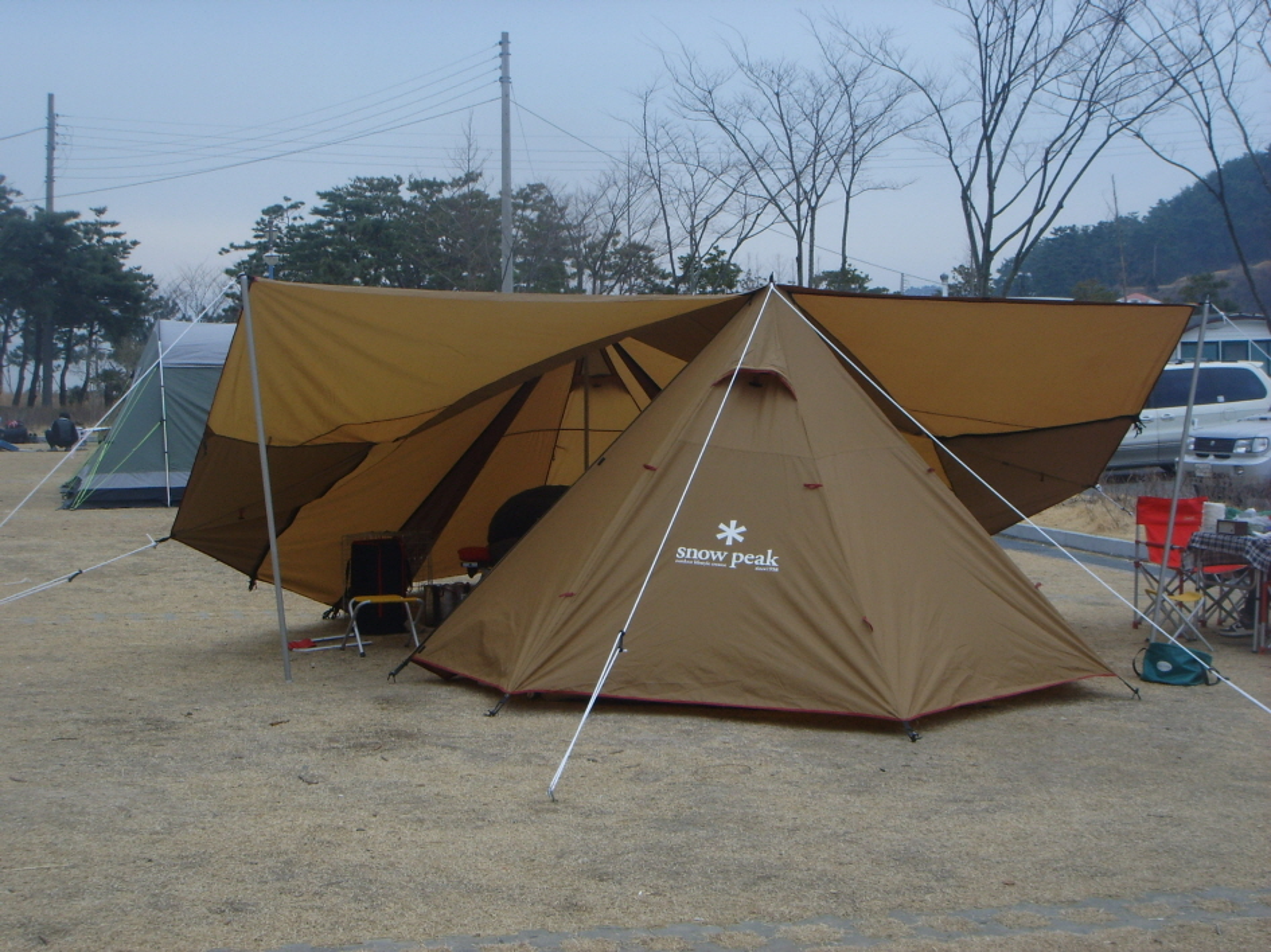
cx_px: 636
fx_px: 1835
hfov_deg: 38.2
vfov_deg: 29.1
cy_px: 476
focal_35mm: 50
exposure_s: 1/125
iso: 50
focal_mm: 8.8
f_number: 6.7
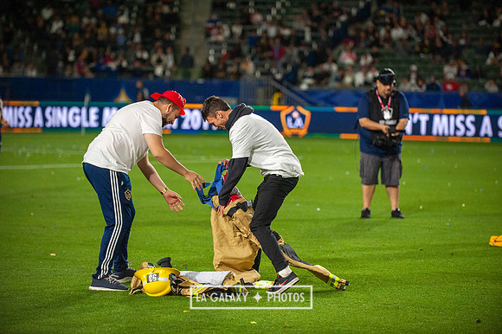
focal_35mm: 140
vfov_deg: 9.8
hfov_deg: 14.7
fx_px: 1951
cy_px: 167
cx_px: 251
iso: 3200
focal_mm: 140
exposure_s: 1/2500
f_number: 2.8
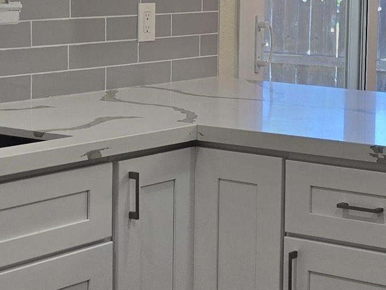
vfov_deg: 14.5
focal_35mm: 102
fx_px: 1138
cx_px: 363
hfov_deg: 18.9
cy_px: 74
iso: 32
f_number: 1.8
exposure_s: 1/120
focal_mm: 5.4
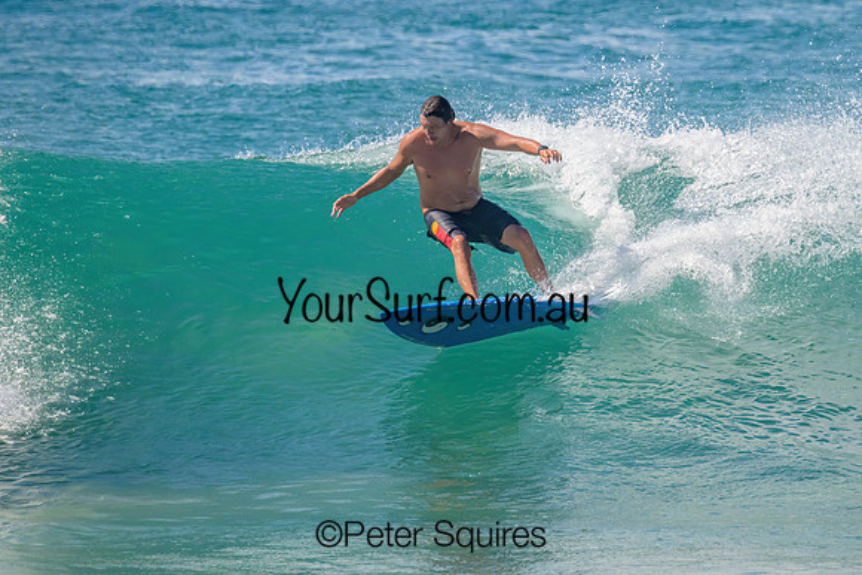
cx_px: 591
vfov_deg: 1.7
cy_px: 291
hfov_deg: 2.6
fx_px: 19361
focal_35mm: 808
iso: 800
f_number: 11
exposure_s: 1/2000
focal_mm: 590
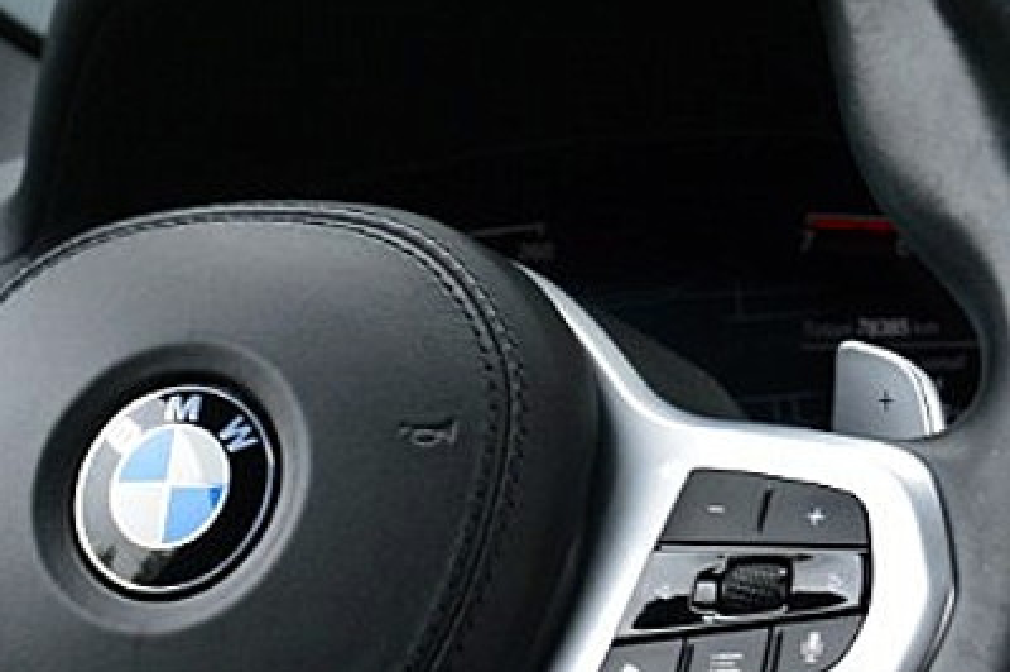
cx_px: 232
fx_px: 2943
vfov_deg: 13.0
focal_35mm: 105
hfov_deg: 19.3
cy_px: 525
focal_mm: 20
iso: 800
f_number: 5.6
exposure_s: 1/60
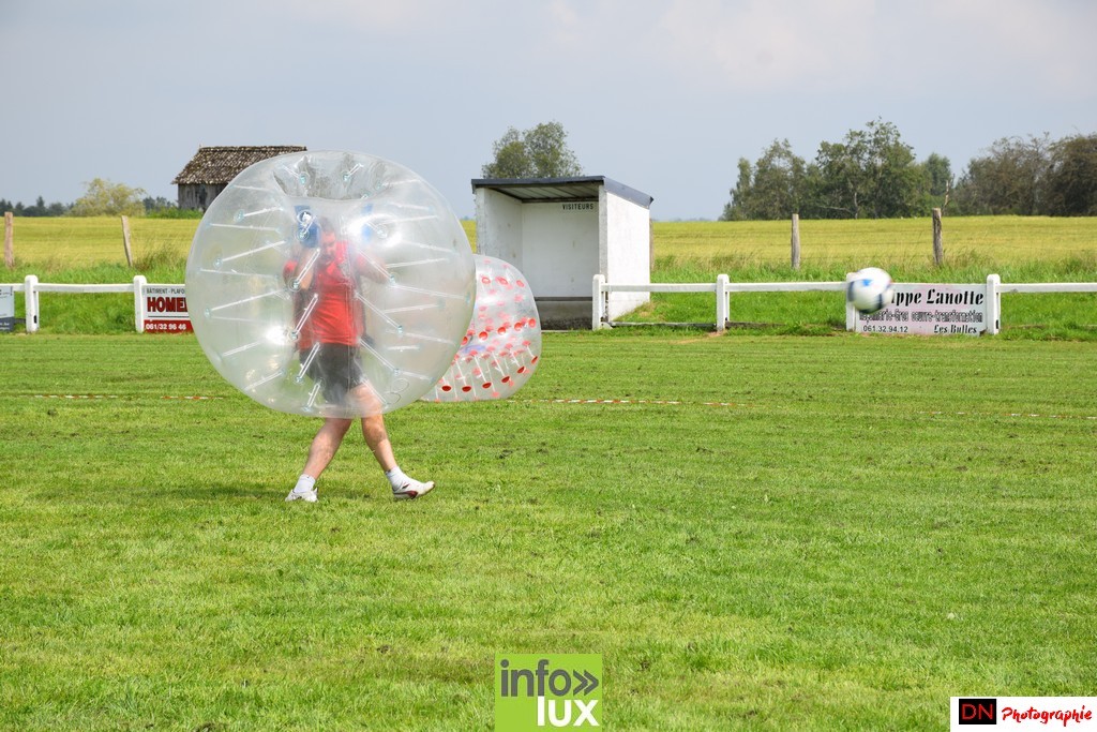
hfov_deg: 14.4
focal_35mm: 142
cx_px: 548
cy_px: 366
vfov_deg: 9.6
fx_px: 4343
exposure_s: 1/400
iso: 200
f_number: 10
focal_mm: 95
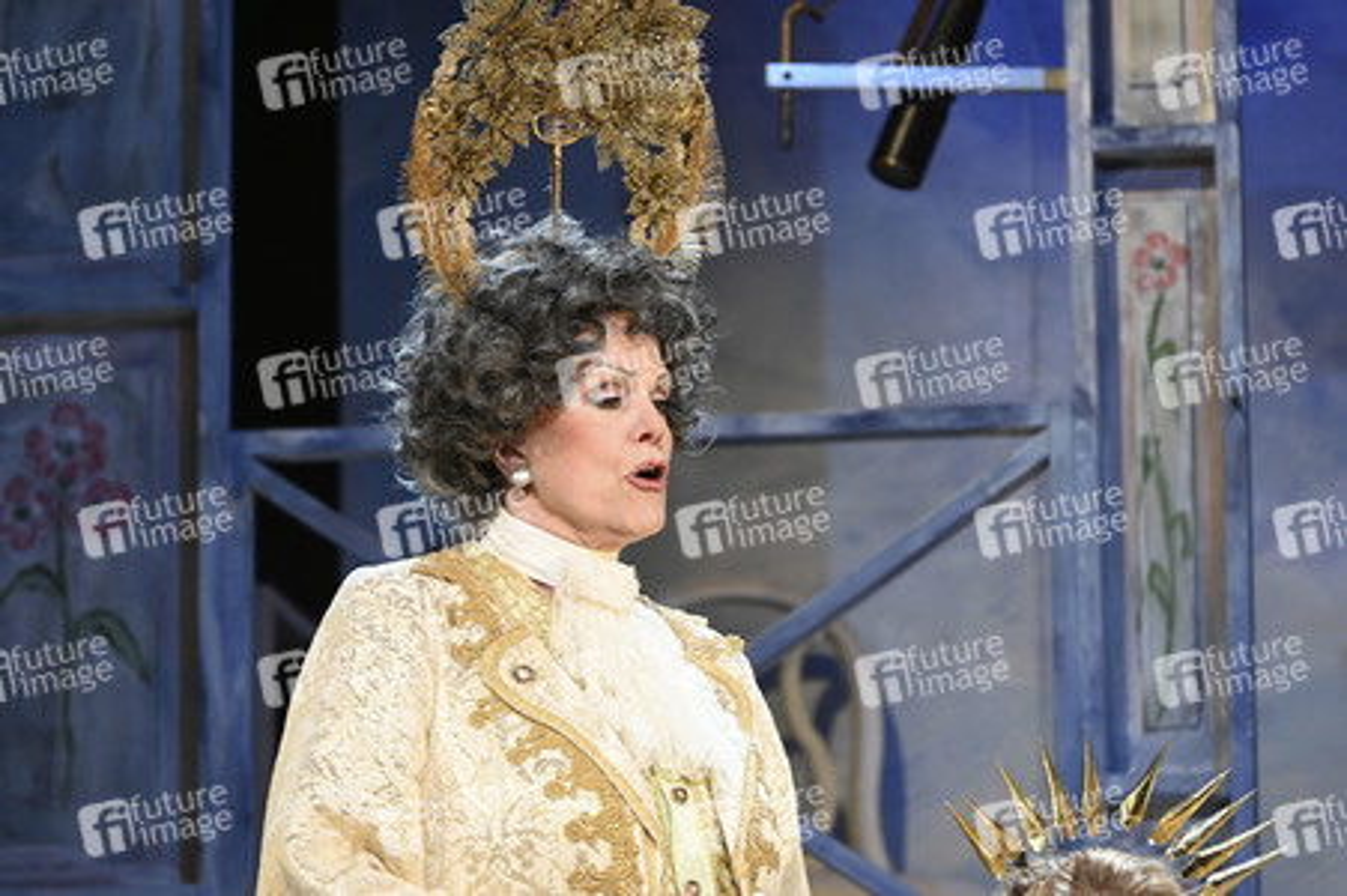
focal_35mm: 200
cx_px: 674
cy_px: 448
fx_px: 7478
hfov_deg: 10.3
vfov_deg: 6.9
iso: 3200
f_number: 6.3
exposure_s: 1/200
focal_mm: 200
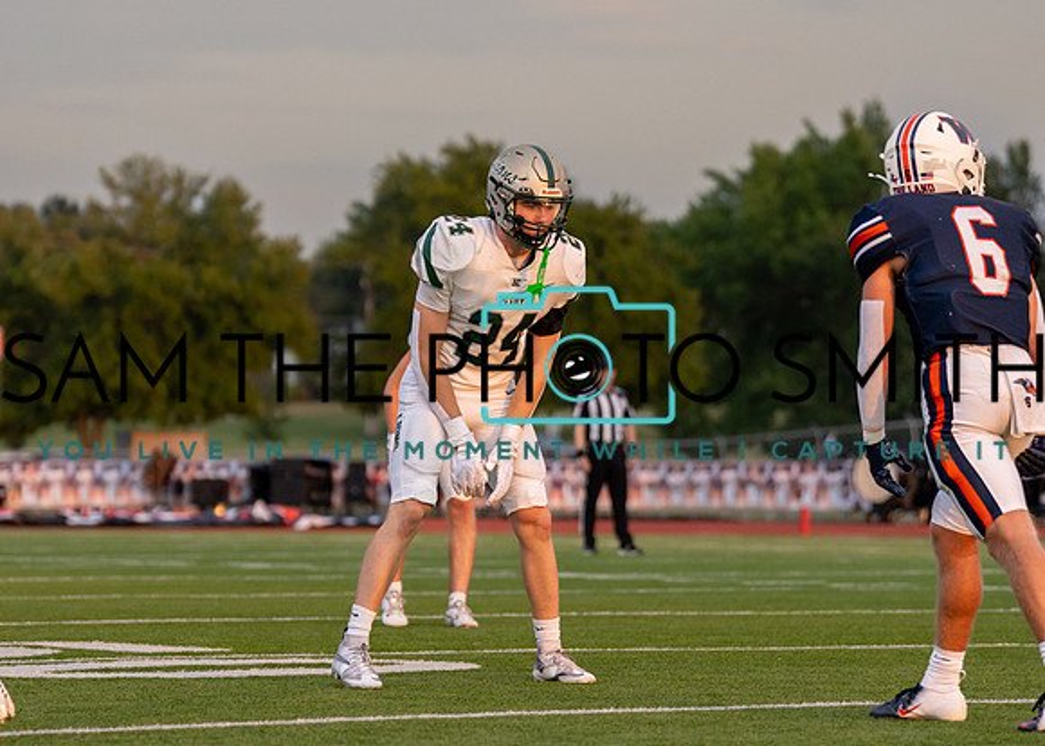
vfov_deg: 7.8
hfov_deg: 10.9
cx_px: 438
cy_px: 394
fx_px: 5490
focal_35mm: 185
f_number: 2.8
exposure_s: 1/2500
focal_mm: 107
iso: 800
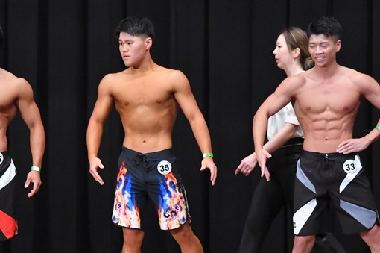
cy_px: 166
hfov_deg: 6.3
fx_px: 3480
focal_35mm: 330
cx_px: 181
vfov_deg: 4.2
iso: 8000
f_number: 5.6
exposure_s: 1/400
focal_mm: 145
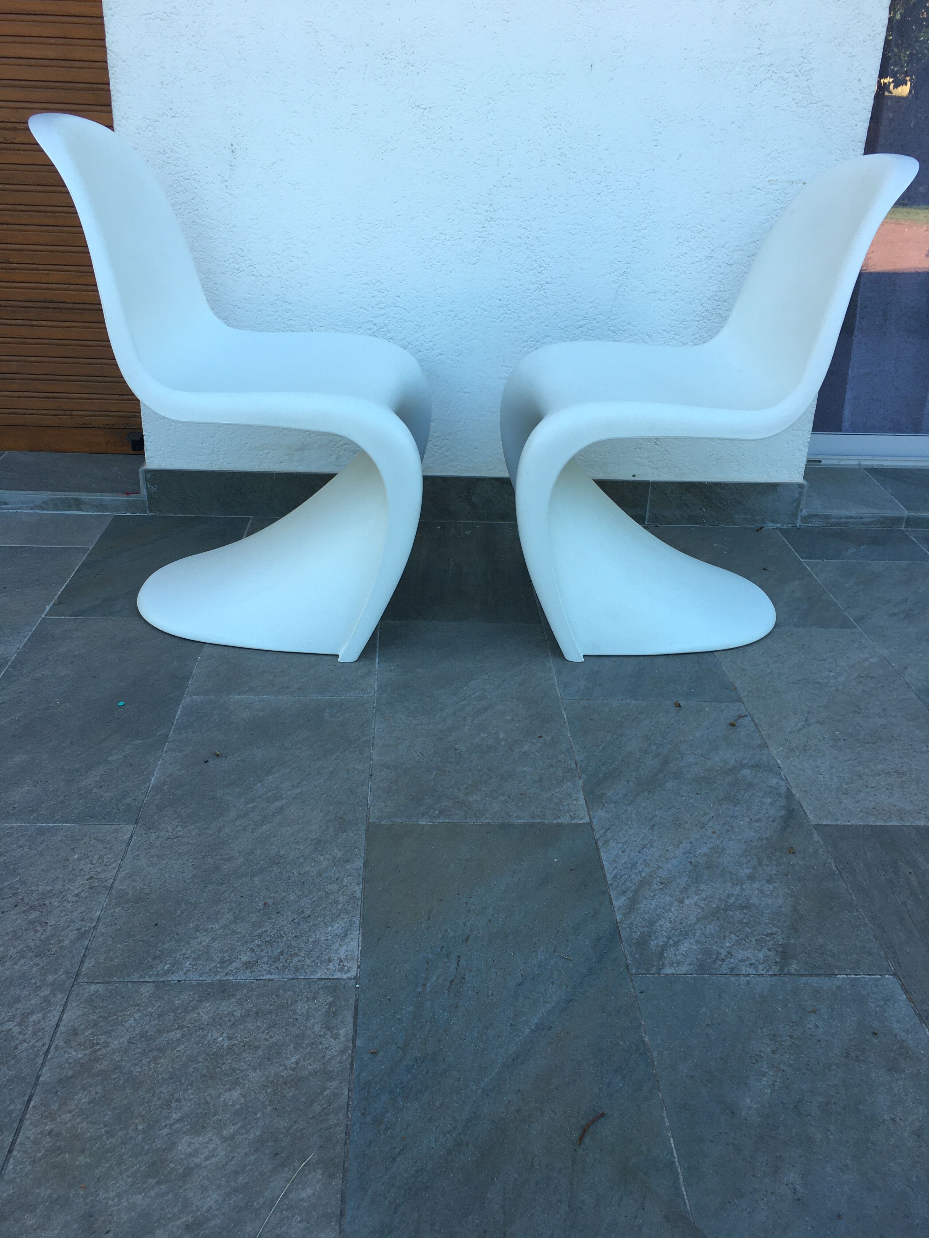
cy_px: 619
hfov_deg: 48.2
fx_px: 1038
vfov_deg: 61.7
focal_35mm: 29
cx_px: 464
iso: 25
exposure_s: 1/106
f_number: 2.2
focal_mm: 4.15
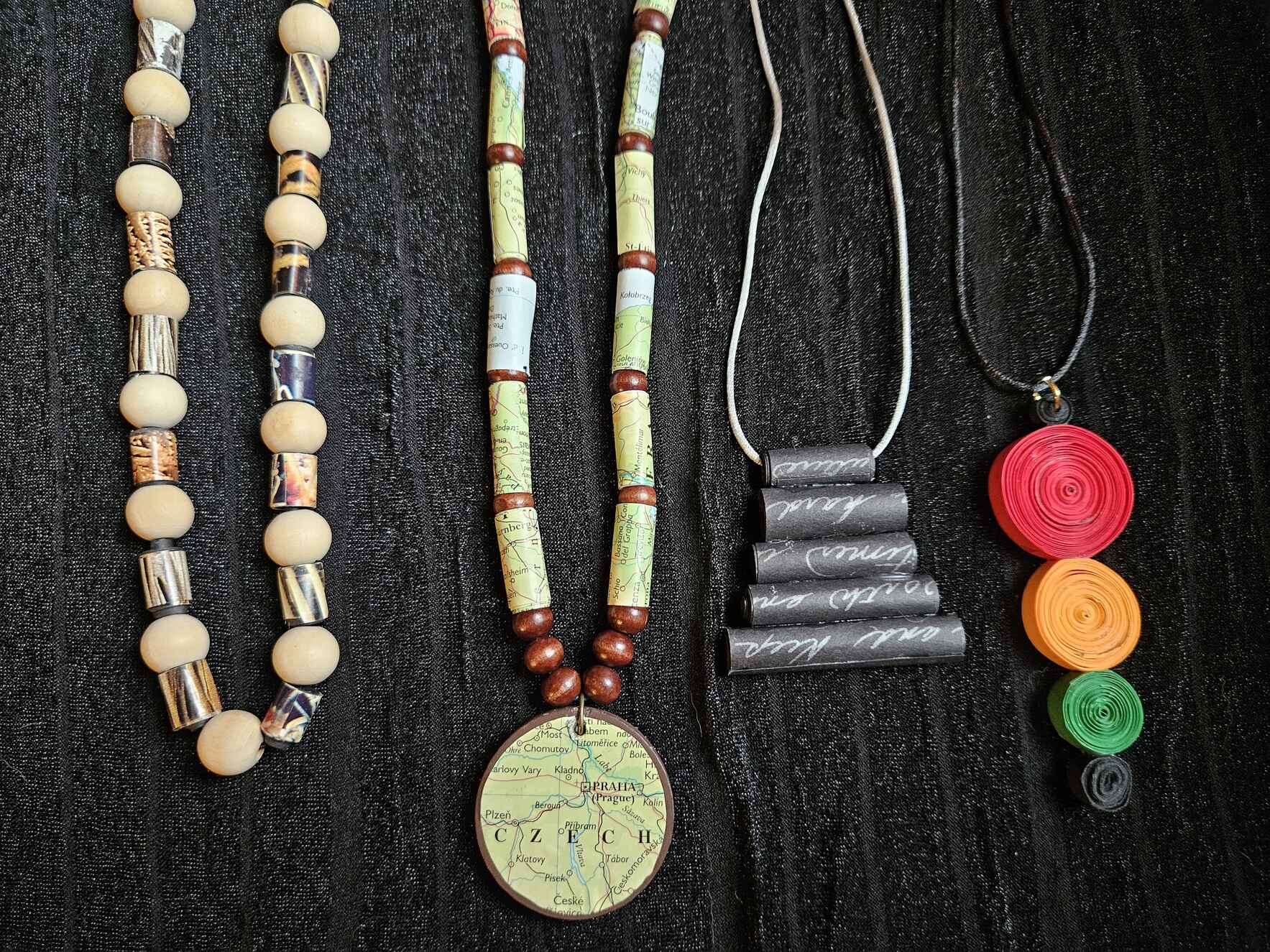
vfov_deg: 58.9
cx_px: 635
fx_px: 844
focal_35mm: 23
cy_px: 476
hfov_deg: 73.9
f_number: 1.8
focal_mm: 5.4
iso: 500
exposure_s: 1/40
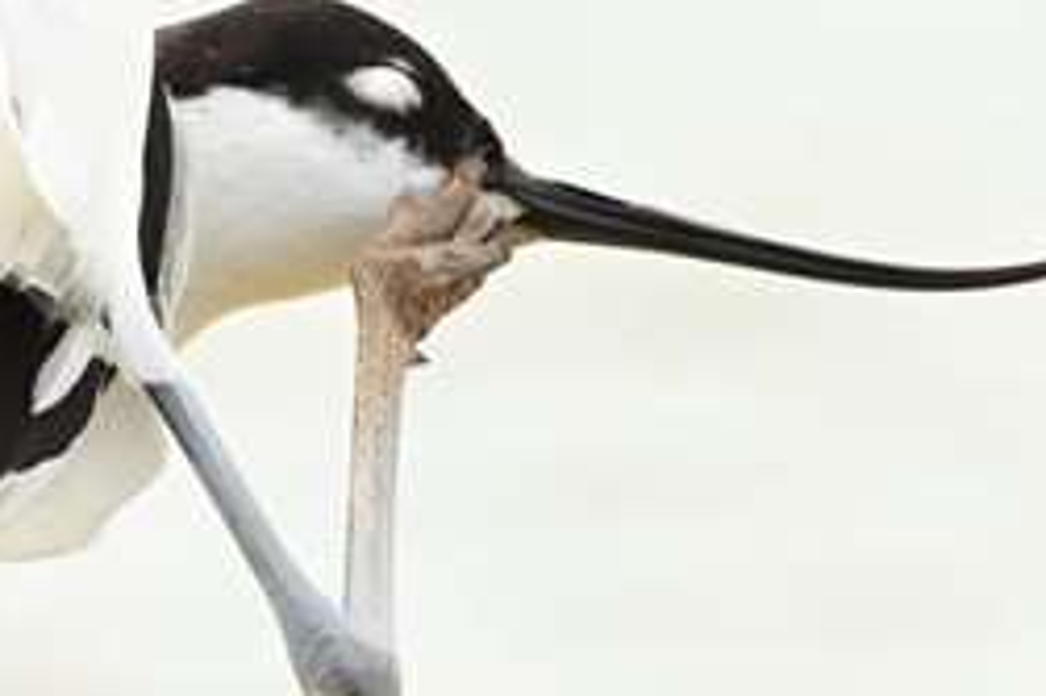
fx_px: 57752
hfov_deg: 1.0
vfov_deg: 0.7
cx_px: 238
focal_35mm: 1989
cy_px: 448
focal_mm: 500
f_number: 8
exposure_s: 1/1600
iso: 2000
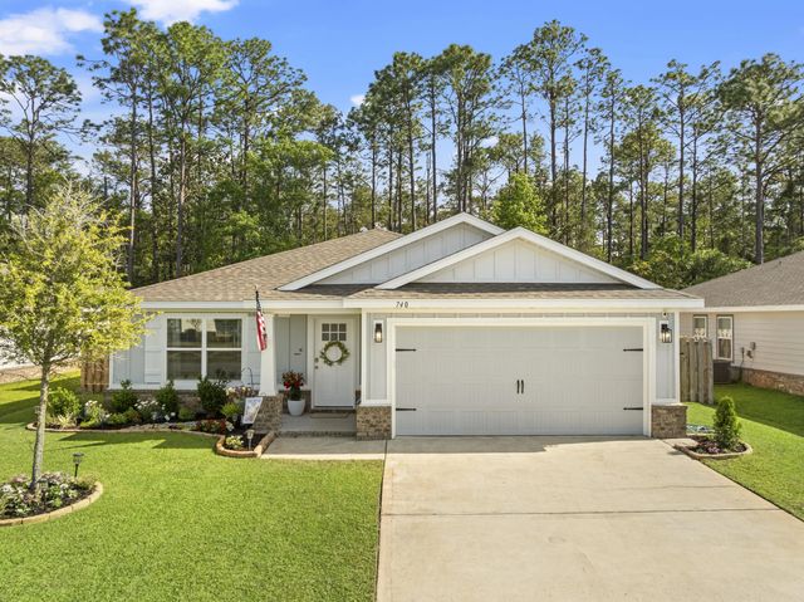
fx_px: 557
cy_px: 301
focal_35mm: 24
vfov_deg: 56.8
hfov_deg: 71.6
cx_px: 402
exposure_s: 1/1250
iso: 100
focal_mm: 12.29
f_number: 2.8
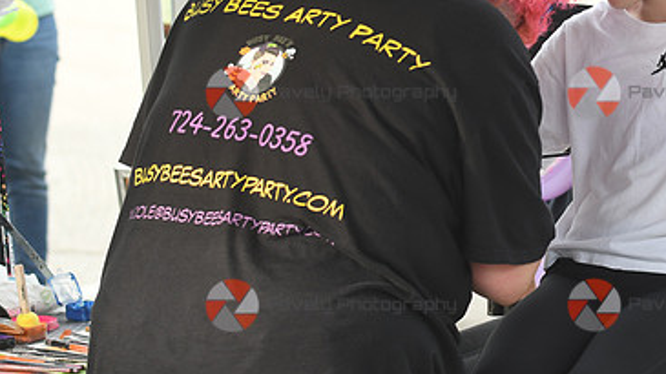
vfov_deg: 6.9
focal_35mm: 175
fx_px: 3089
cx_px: 527
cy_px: 32
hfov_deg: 12.3
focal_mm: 70
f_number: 4
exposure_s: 1/250
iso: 400
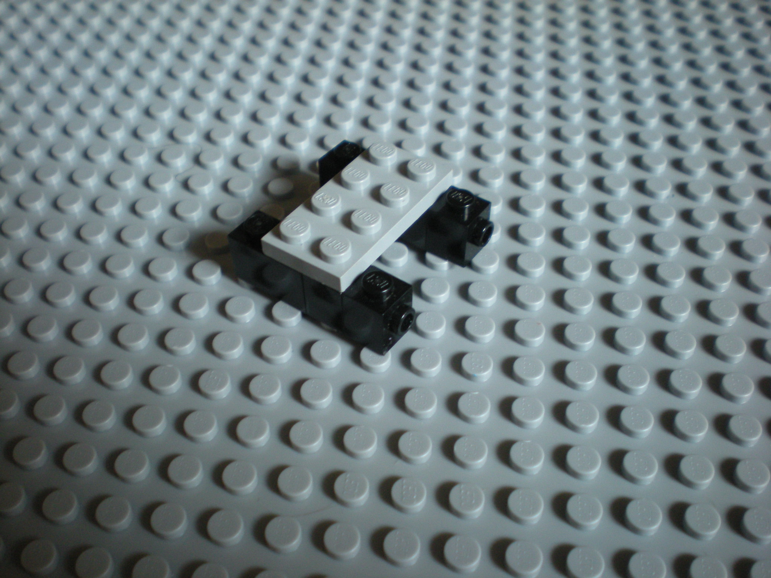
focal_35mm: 38
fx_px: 846
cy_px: 289
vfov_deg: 37.7
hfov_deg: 49.0
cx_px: 386
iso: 200
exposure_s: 1/27
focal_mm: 6.3
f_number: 3.1
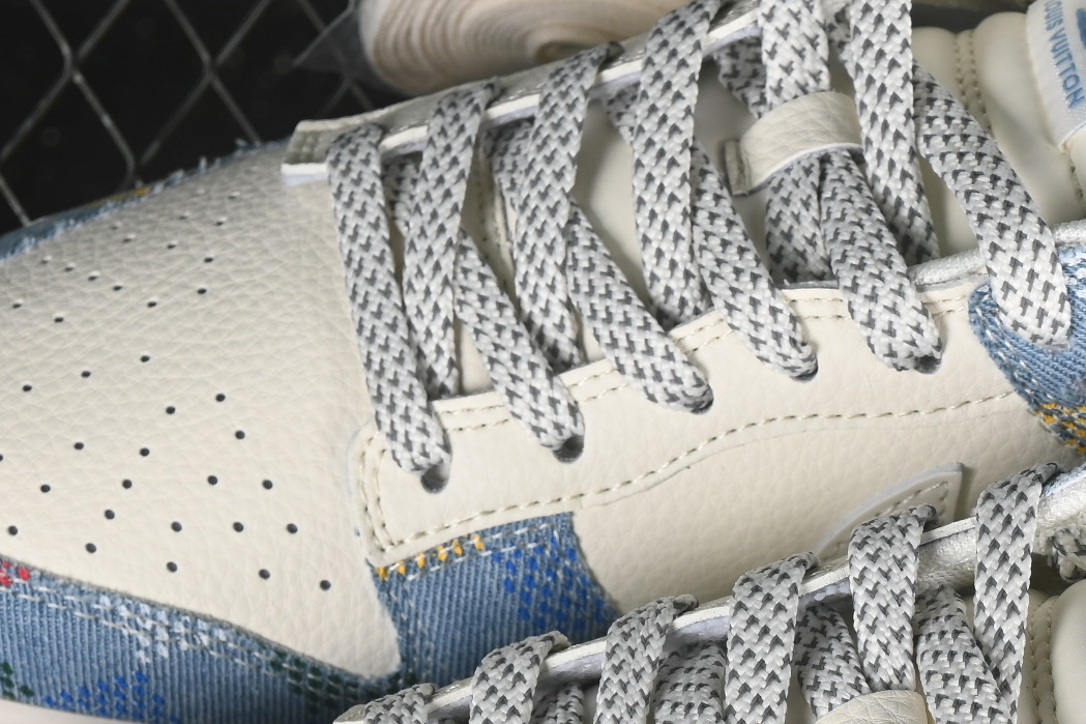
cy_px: 699
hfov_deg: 10.3
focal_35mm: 199
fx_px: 6002
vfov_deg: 6.9
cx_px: 845
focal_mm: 50
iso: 160
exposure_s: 1/60
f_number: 7.1
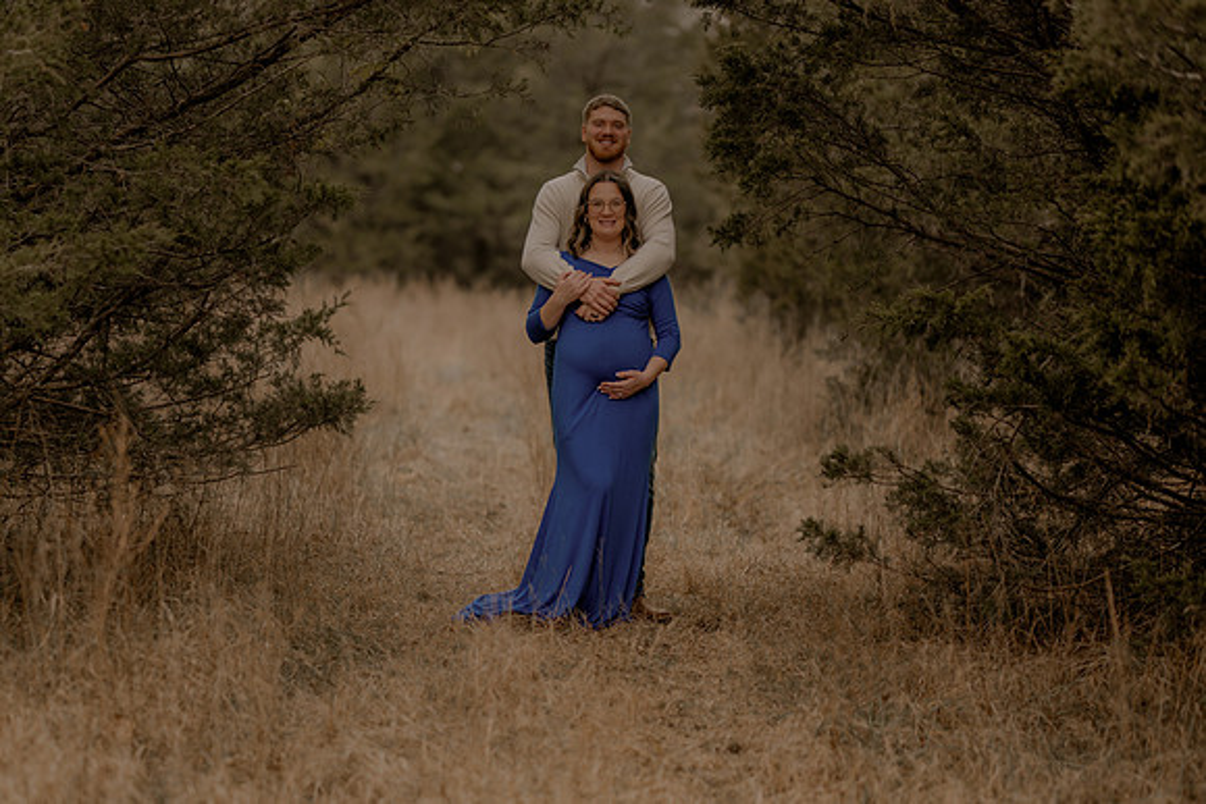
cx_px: 541
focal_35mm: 101
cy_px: 456
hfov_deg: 20.1
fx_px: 3398
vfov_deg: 13.5
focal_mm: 85
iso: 200
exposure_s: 1/1250
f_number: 1.4
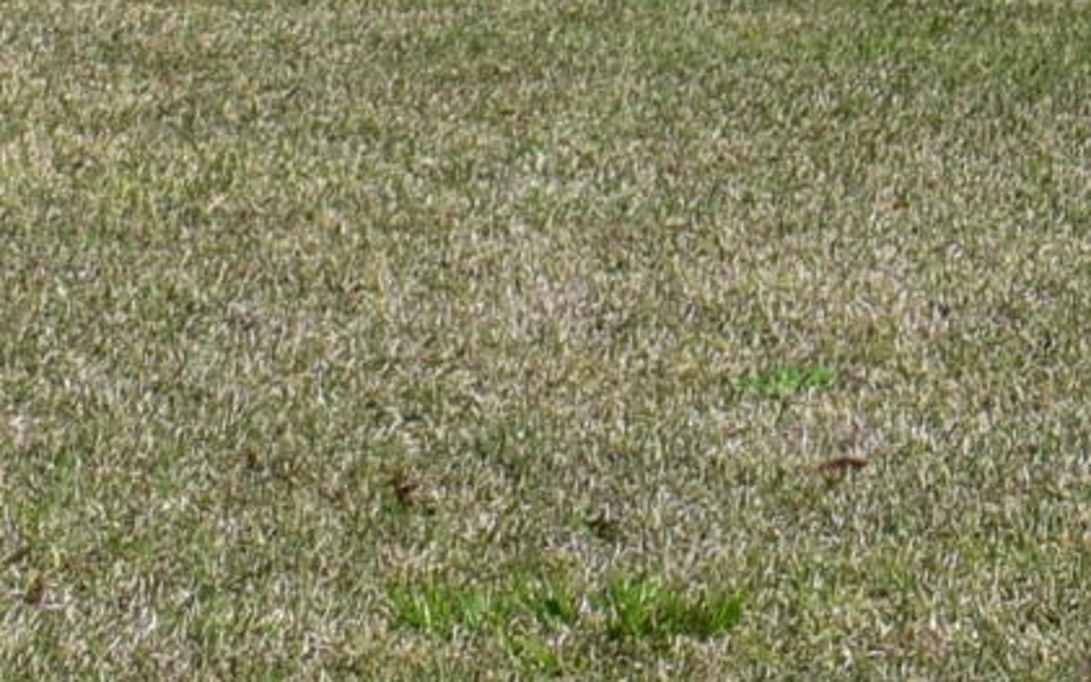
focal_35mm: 196
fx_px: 5827
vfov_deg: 6.1
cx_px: 2024
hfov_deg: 10.1
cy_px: -1503
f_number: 11
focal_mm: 18
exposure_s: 1/250
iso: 100
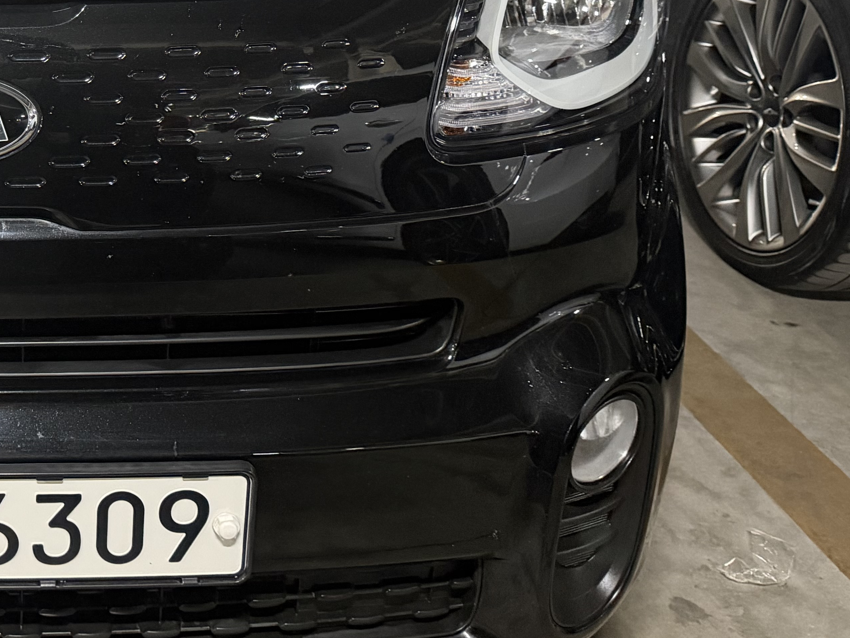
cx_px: -36
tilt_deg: -18.0
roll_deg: +0.8
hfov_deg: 32.2
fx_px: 1326
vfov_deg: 26.2
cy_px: 66
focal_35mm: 54
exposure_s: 1/40
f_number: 1.78
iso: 800
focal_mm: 6.76
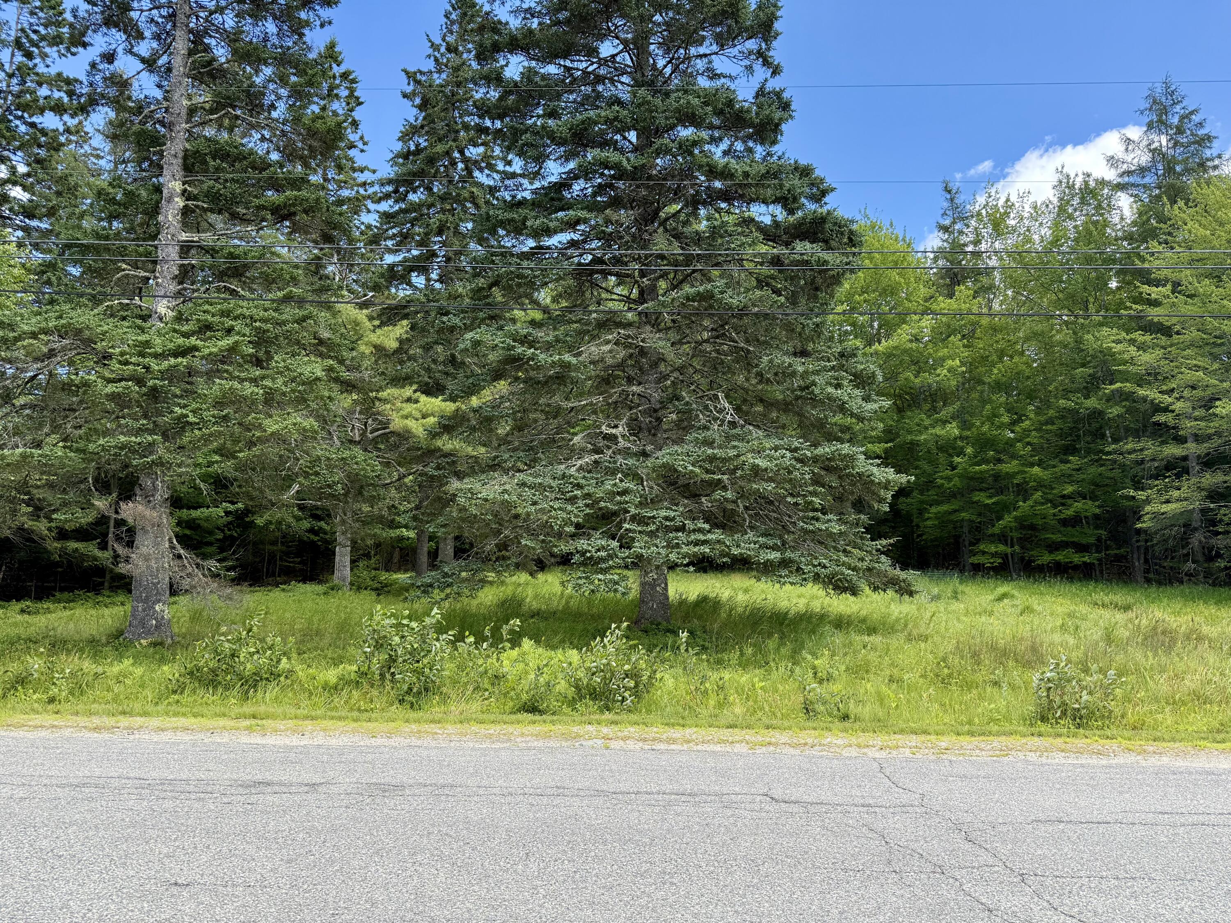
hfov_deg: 71.6
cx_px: 616
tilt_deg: +7.4
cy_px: 462
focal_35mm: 24
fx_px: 853
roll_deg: +0.3
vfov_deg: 56.8
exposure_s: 1/1314
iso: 100
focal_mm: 6.76
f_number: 1.78
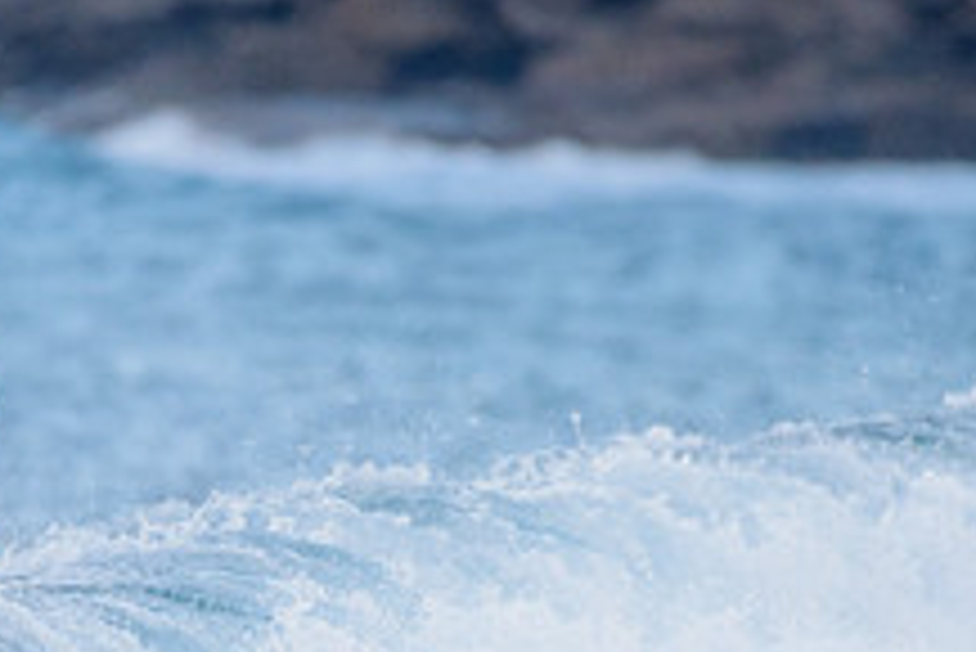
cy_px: 545
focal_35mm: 1633
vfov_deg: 0.8
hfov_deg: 1.3
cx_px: 125
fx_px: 44300
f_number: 5.6
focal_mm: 500
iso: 640
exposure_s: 1/800
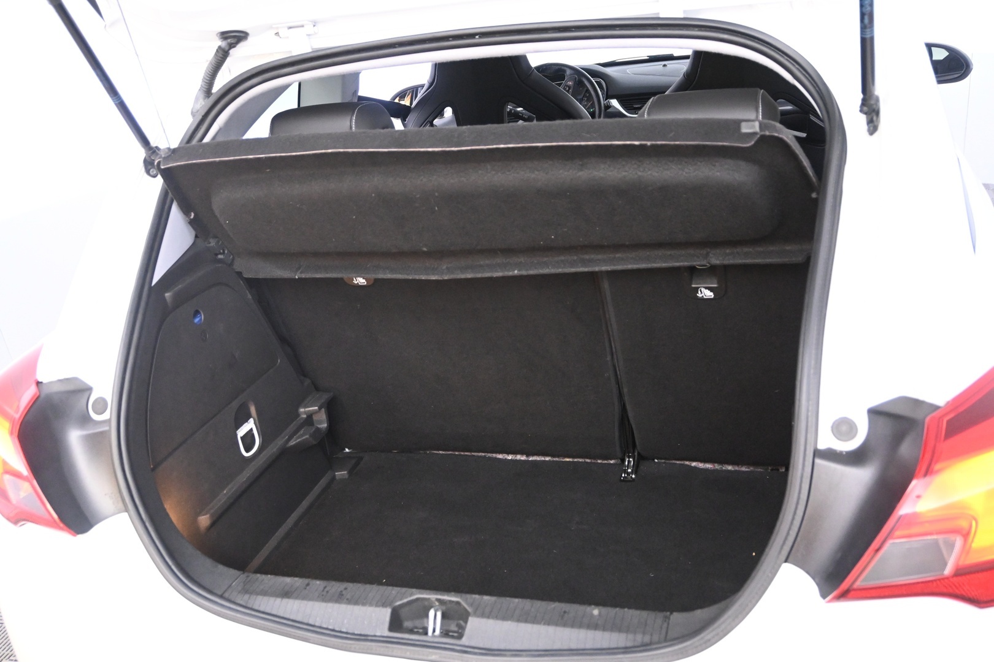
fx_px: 911
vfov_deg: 40.0
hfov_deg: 57.2
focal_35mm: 33
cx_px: 497
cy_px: 331
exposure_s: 1/25
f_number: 4
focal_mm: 22
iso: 3200
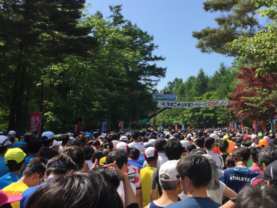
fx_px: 336
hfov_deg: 43.9
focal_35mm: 42
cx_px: 192
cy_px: 93
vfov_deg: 34.3
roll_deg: -1.4
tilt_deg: +8.0
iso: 32
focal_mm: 4.15
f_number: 2.2
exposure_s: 1/1647
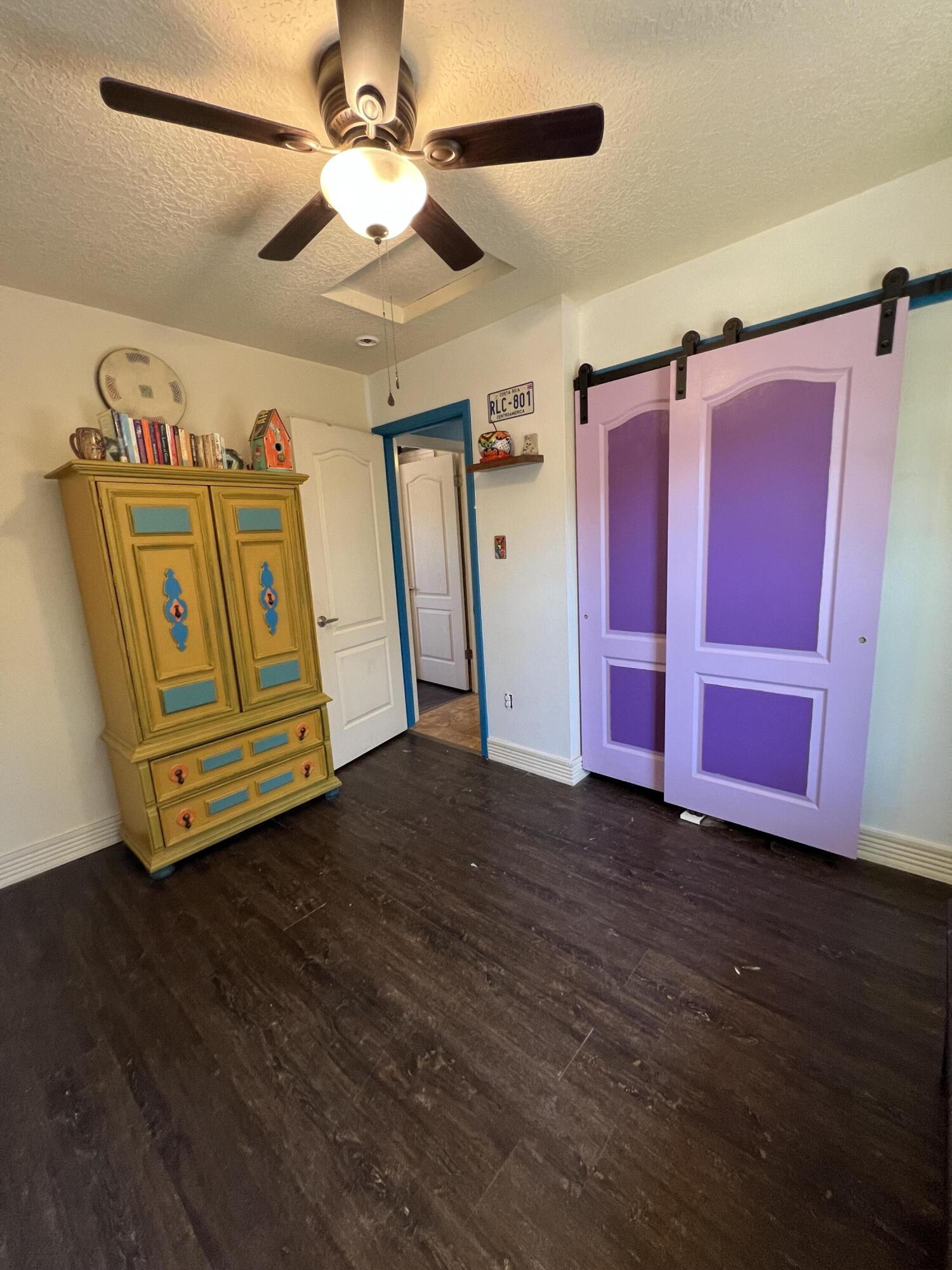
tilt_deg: -10.7
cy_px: 635
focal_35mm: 13
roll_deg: +4.2
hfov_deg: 89.9
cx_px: 476
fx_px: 477
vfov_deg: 106.2
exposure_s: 1/60
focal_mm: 1.57
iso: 320
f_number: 1.8
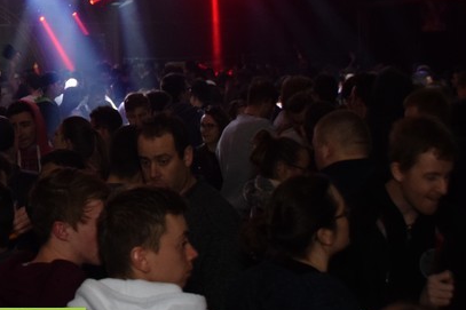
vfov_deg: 17.1
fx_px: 1012
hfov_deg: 25.0
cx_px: 29
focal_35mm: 78
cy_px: 15
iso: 1600
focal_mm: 21
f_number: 3.5
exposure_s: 1/40
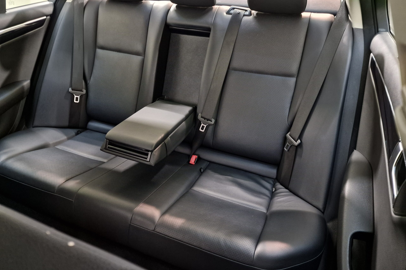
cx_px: 203
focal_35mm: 24
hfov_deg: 73.7
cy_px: 120
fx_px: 271
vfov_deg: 53.0
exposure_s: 1/11
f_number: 1.8
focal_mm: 6.4
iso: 400
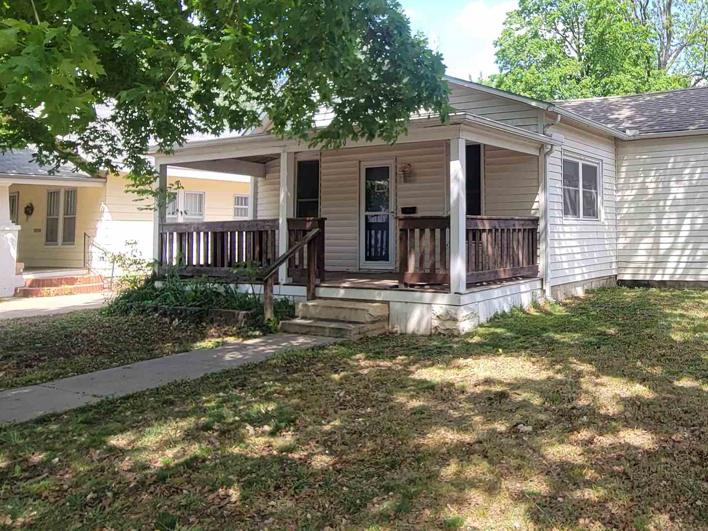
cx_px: 526
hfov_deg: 60.2
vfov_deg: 49.2
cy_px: 196
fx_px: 573
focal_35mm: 28
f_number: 2.2
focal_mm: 2.2
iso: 50
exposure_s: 1/392
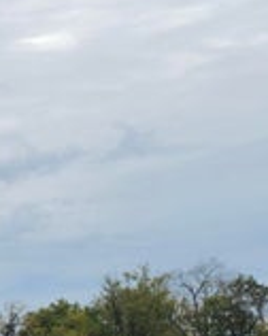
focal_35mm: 91
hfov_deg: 13.9
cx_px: -291
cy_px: 402
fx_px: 904
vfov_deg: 19.8
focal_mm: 6.25
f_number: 1.7
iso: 80
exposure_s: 1/2510
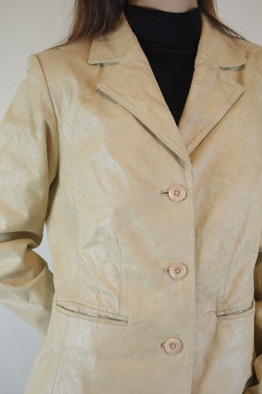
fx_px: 622
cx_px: 131
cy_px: 197
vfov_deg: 35.1
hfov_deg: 23.8
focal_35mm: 57
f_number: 5
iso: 400
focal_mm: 38
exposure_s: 1/100
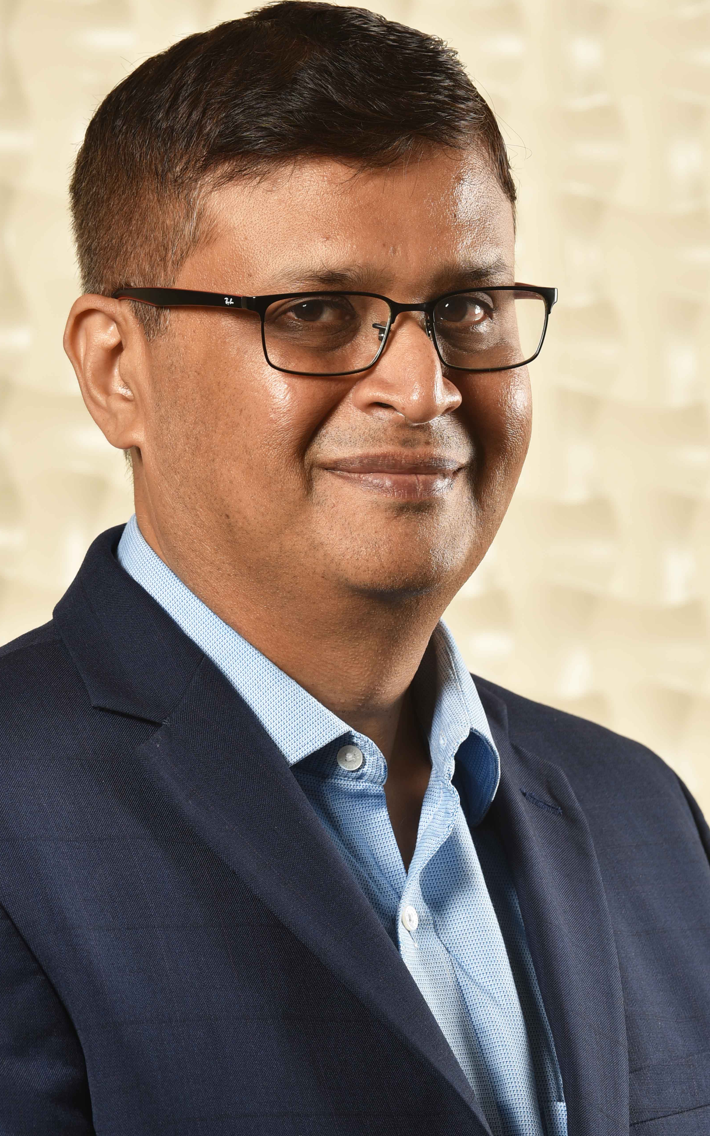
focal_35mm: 239
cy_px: 555
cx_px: 283
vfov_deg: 8.8
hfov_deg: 5.5
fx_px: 7400
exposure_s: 1/125
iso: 125
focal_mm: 200
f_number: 9
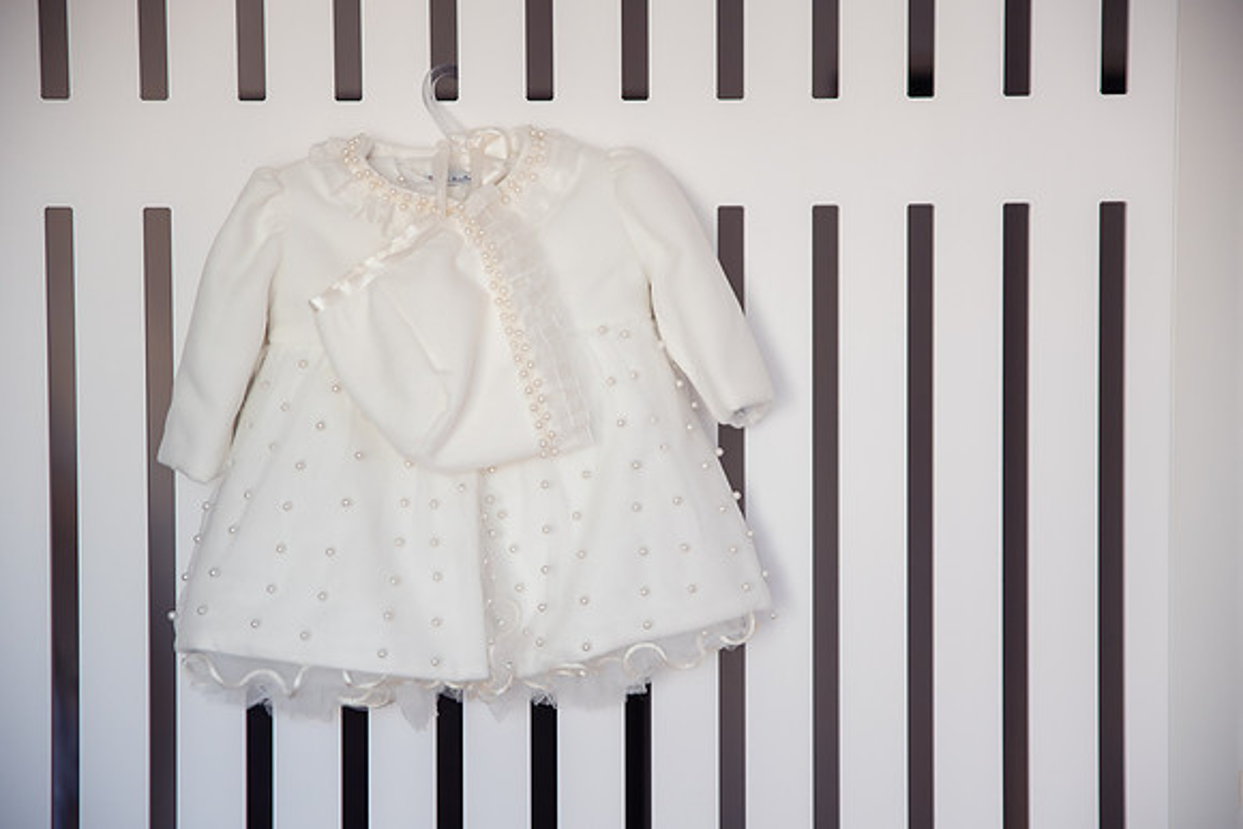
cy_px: 428
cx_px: 633
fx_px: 2495
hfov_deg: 28.0
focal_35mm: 72
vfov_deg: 18.9
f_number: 2.8
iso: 1000
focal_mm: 70
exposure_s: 1/160
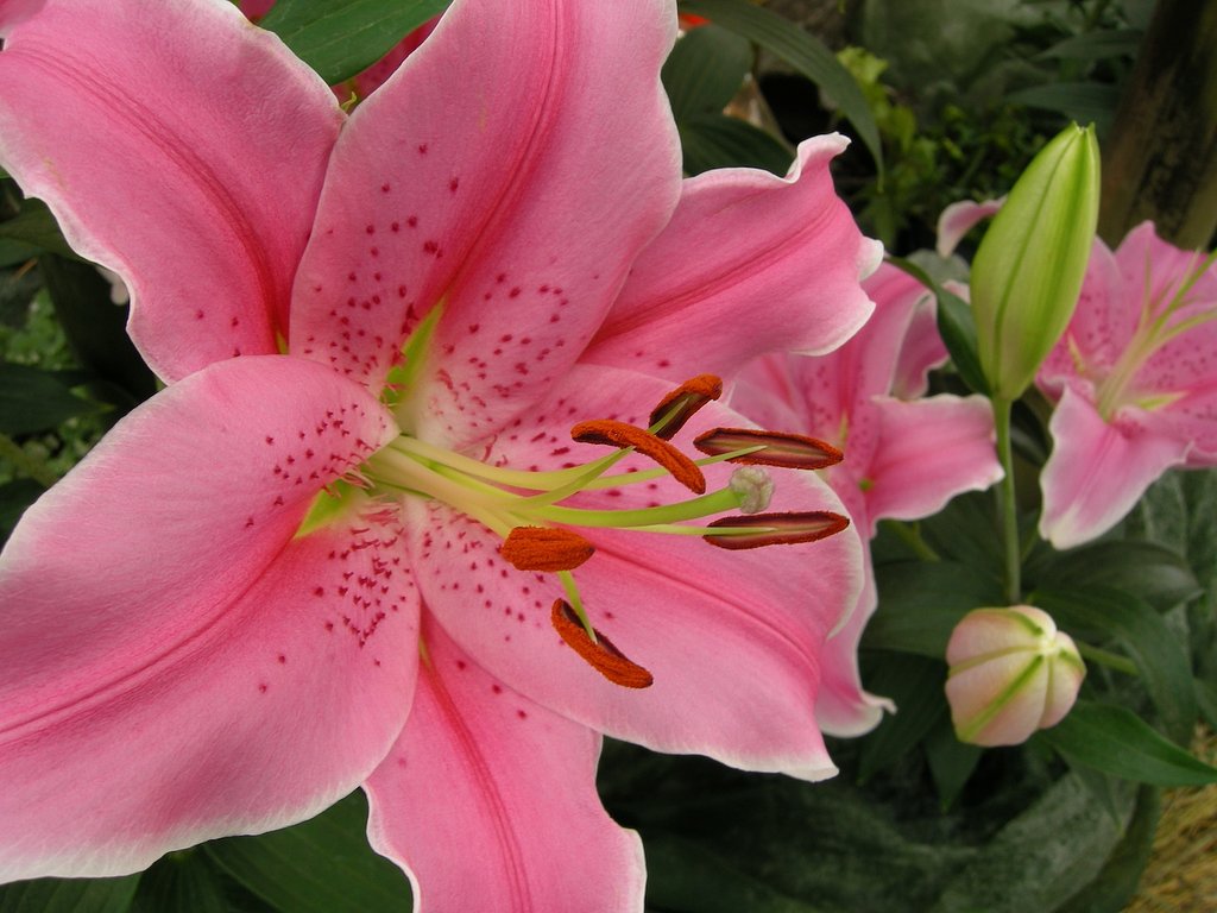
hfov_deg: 51.4
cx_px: 608
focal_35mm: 36
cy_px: 456
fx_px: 1266
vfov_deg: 39.7
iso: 64
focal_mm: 7.5
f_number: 4.8
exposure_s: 1/18.8
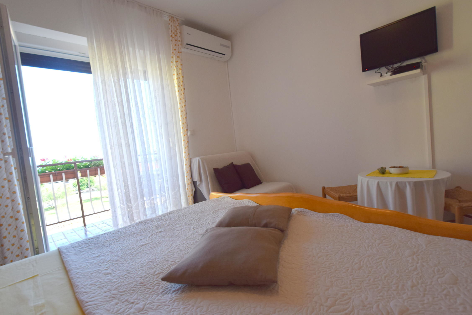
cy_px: 150
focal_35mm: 16
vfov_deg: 73.7
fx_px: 210
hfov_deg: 96.6
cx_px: 251
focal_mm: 10
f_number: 6.3
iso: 400
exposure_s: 1/160
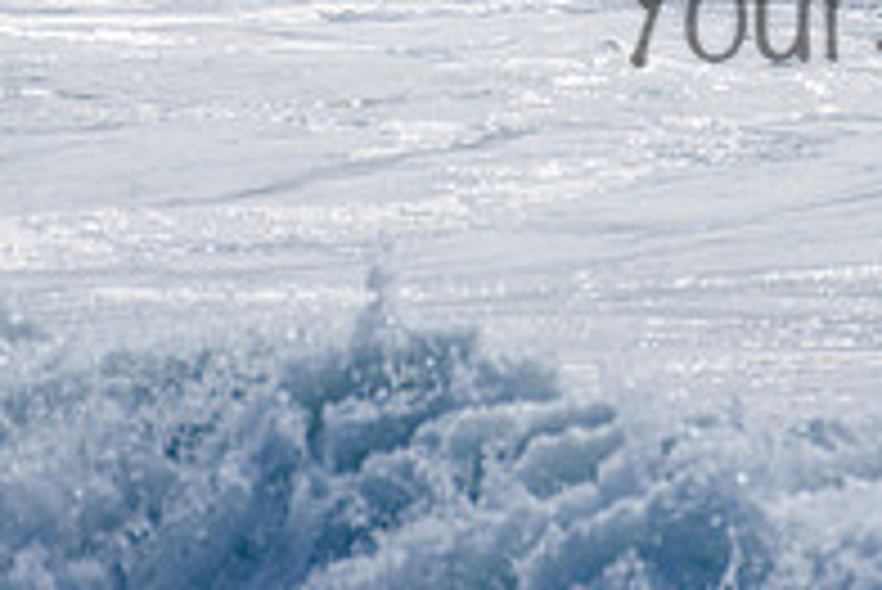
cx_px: 1069
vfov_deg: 0.8
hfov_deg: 1.1
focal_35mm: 1814
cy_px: -238
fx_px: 44474
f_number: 6.3
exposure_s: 1/2000
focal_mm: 500
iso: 64
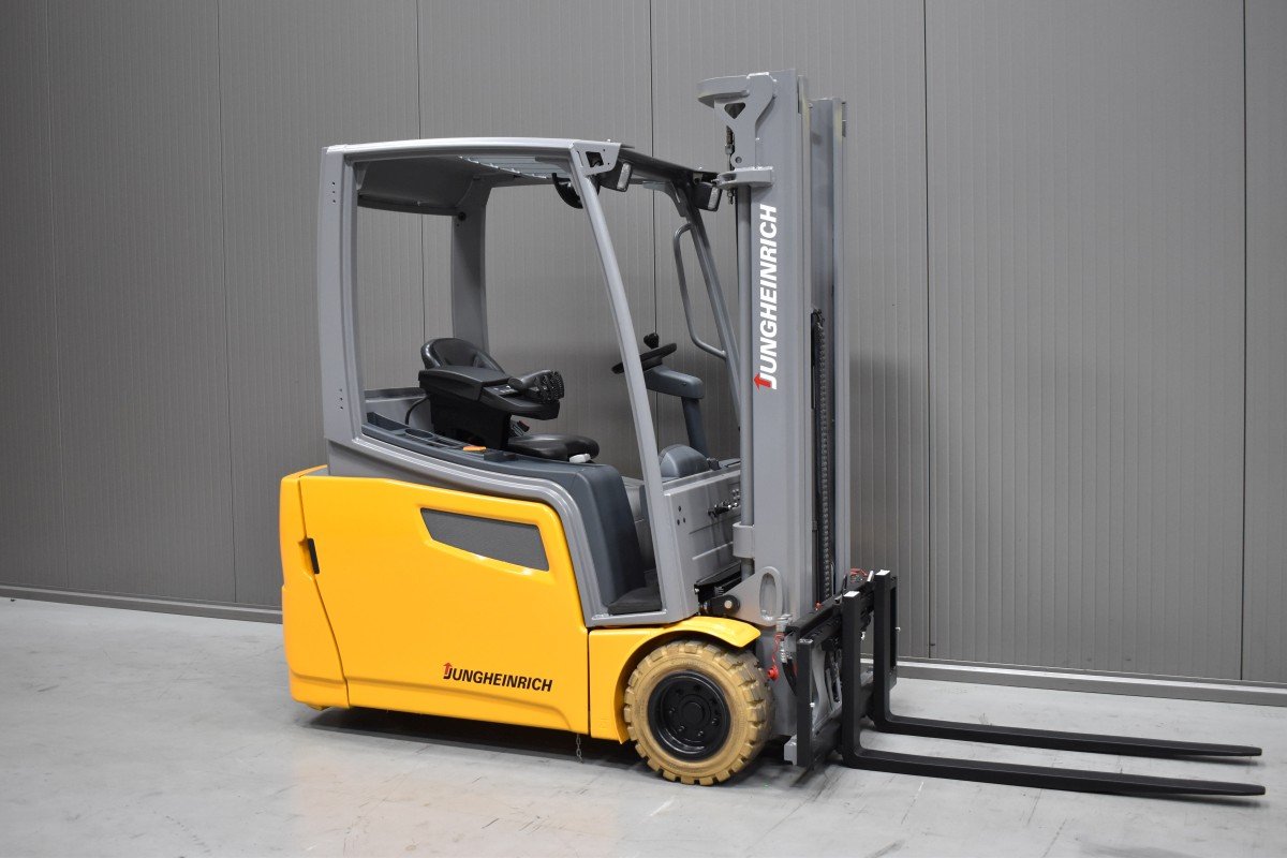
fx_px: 1341
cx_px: 644
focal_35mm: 38
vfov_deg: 35.5
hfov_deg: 51.3
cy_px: 429
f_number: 4.5
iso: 1250
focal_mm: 25
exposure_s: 1/50
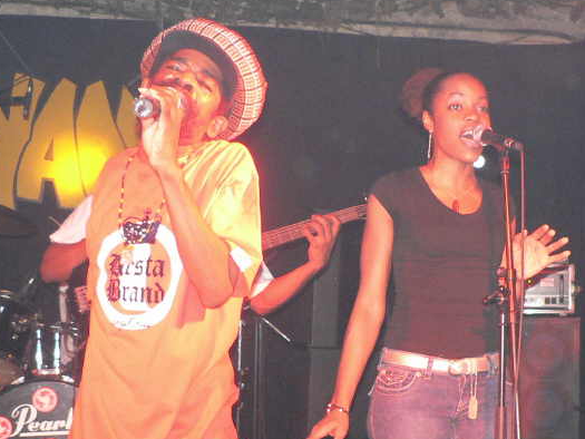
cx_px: 282
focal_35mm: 40
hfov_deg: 46.8
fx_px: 676
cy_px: 243
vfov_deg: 35.9
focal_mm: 6
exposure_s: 1/60
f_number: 2.8
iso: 400
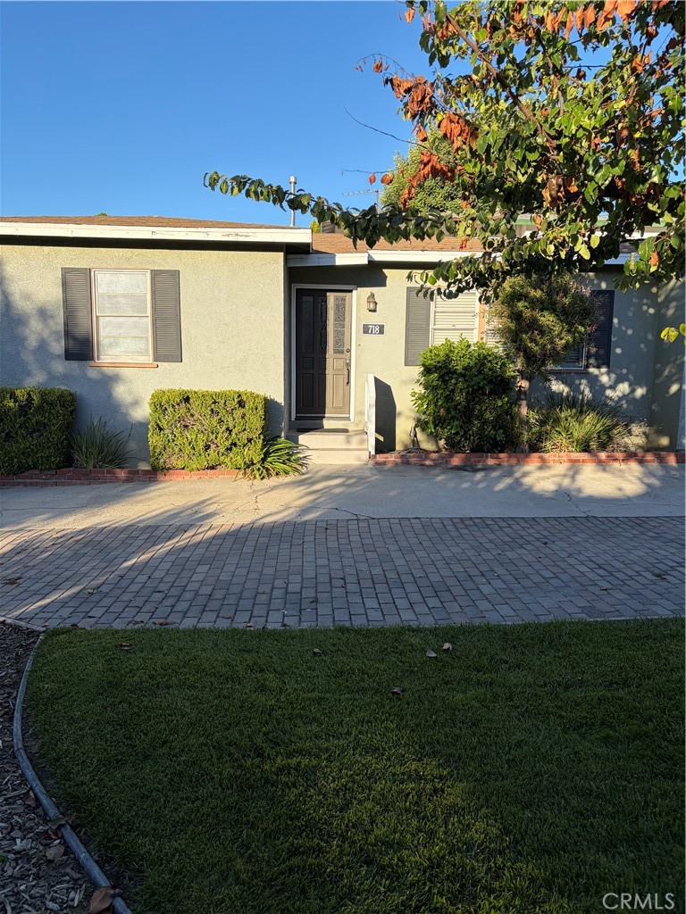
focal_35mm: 26
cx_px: 343
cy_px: 457
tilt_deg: -7.4
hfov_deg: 53.1
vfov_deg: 67.3
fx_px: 687
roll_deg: -0.7
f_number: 1.6
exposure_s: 1/1451
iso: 50
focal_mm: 5.96
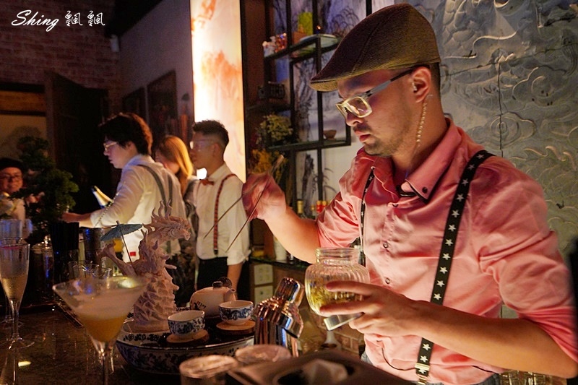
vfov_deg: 37.8
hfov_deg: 54.4
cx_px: 289
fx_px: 562
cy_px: 192
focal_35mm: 35
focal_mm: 35
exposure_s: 1/80
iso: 3200
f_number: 4
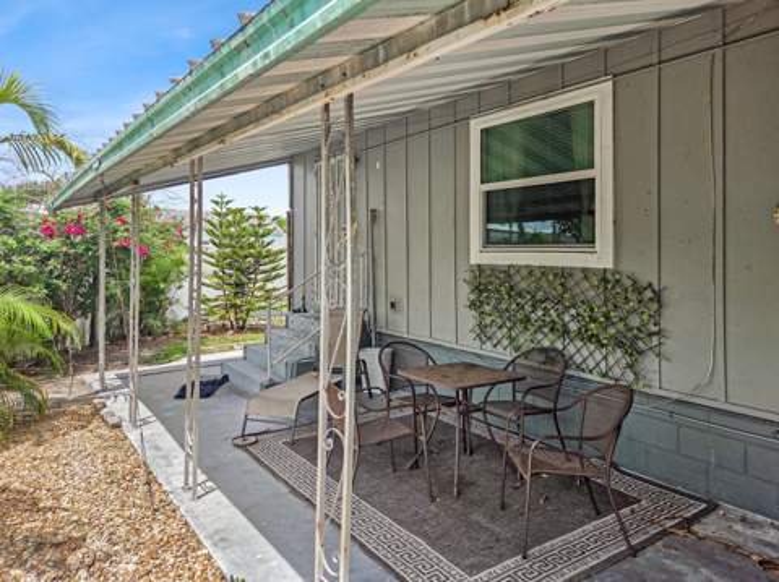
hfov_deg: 74.0
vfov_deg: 58.8
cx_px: 390
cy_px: 291
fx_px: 517
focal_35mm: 23
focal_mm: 5.4
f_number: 1.8
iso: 80
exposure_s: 1/3200
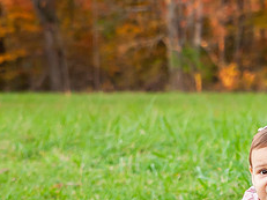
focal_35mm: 242
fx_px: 1866
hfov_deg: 8.1
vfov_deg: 6.1
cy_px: 209
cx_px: 285
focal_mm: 70
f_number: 4.5
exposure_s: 1/200
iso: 640
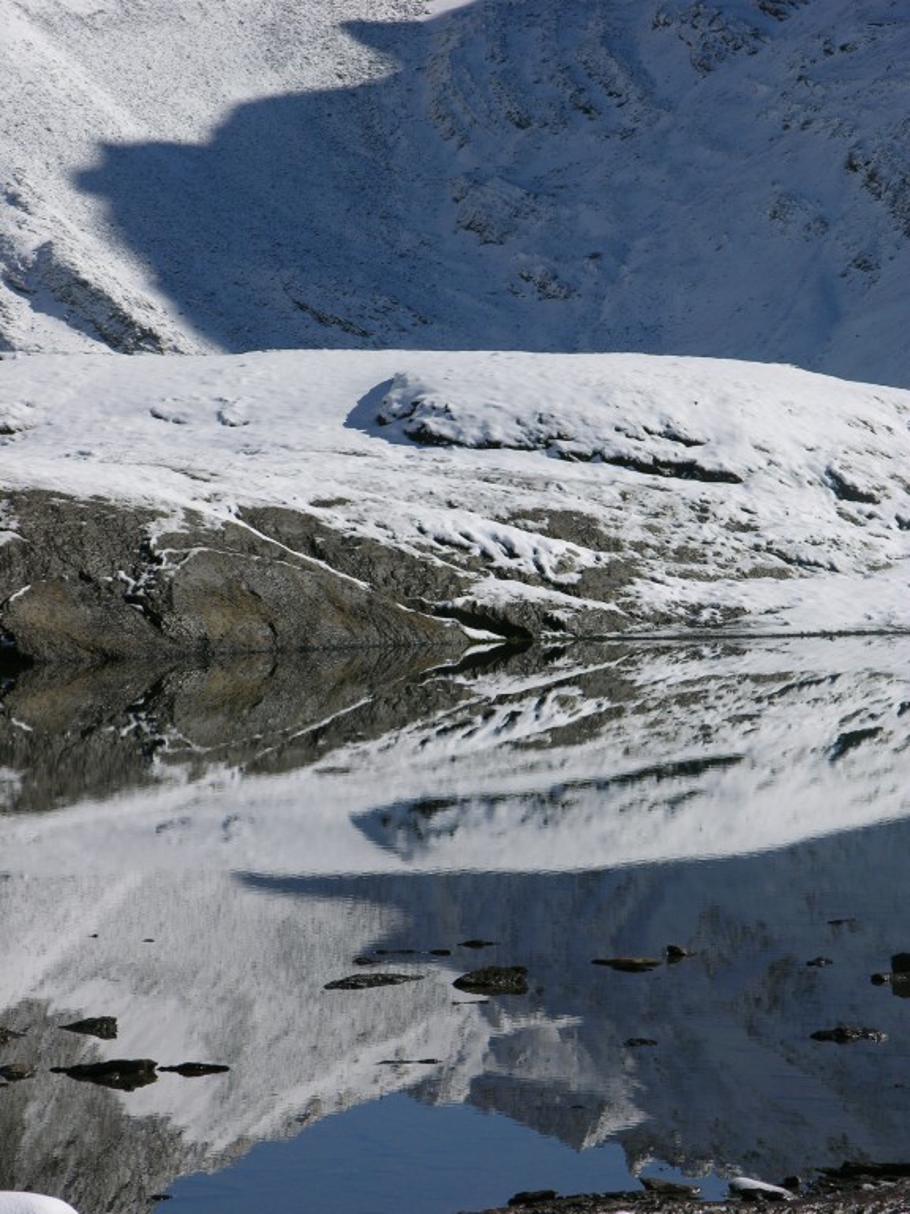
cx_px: 455
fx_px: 6309
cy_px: 607
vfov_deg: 11.0
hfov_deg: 8.2
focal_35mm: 180
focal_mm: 44.7
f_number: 6.3
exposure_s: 1/502
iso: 50
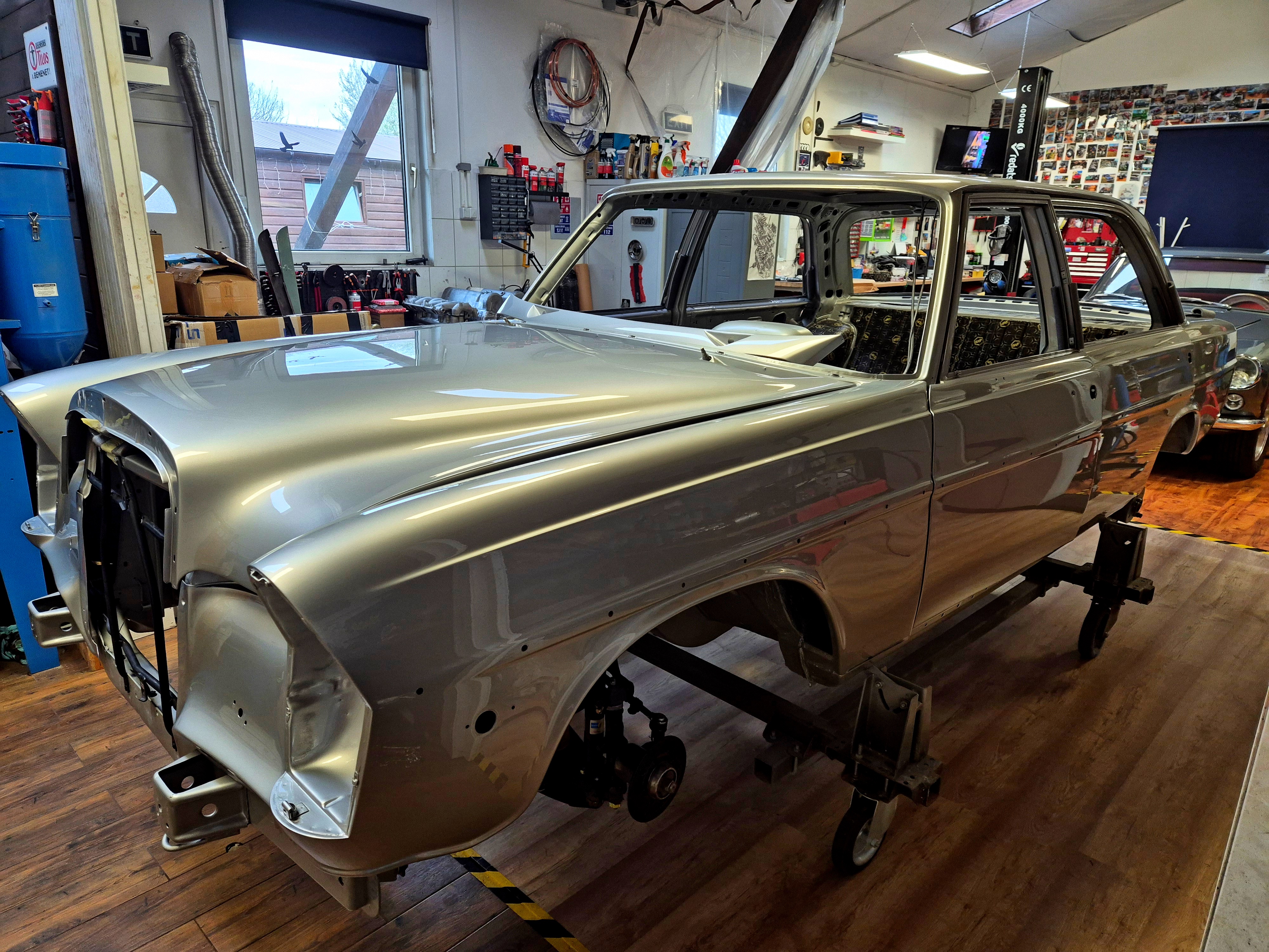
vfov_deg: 58.9
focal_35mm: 23
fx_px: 843
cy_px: 476
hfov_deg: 73.9
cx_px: 634
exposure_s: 1/100
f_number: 1.8
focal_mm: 5.4
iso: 160
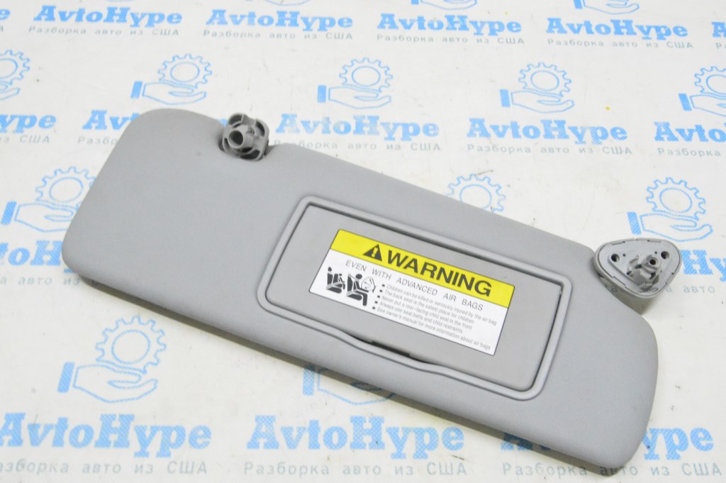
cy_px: 242
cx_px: 363
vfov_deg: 36.8
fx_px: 725
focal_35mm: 36
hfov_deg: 53.2
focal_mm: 24
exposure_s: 1/15
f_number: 20
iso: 6400
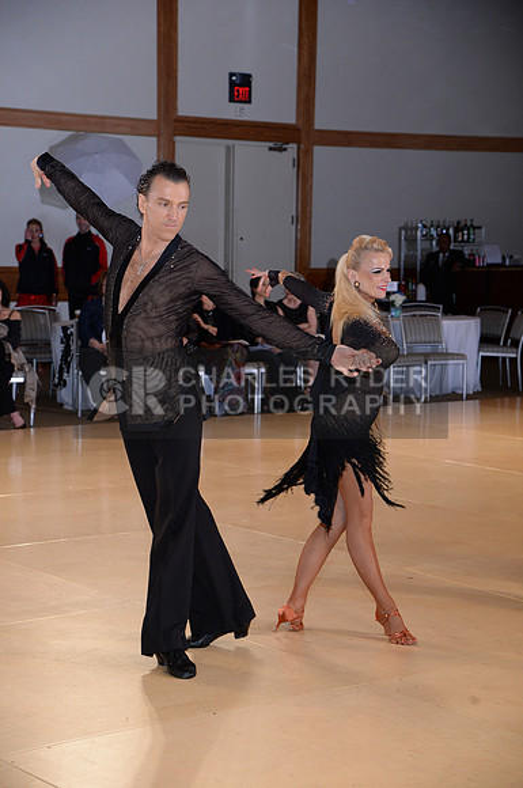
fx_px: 1792
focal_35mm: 82
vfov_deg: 24.8
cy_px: 394
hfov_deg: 16.6
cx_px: 262
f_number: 5.6
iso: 1250
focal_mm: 82
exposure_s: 1/250
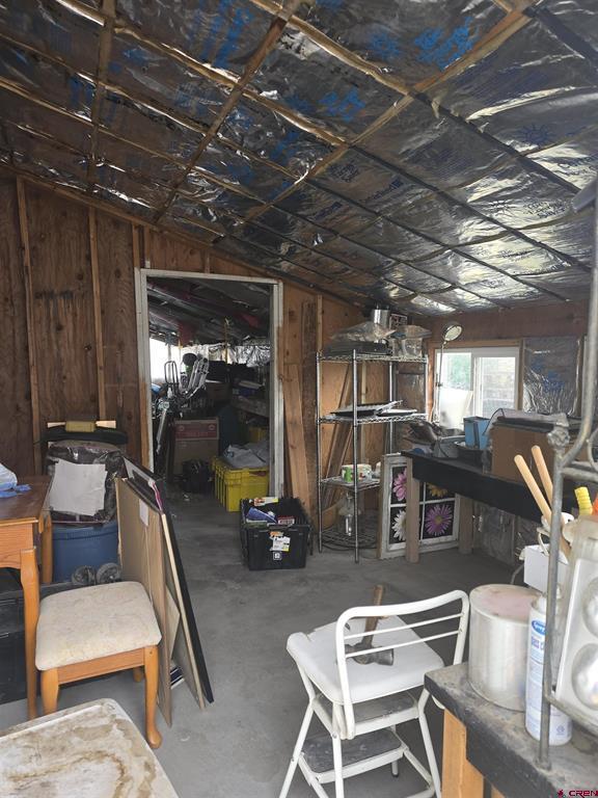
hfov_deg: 58.9
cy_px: 399
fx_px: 530
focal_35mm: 23
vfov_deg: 73.9
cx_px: 299
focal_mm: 6.3
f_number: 1.7
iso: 80
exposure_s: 1/60
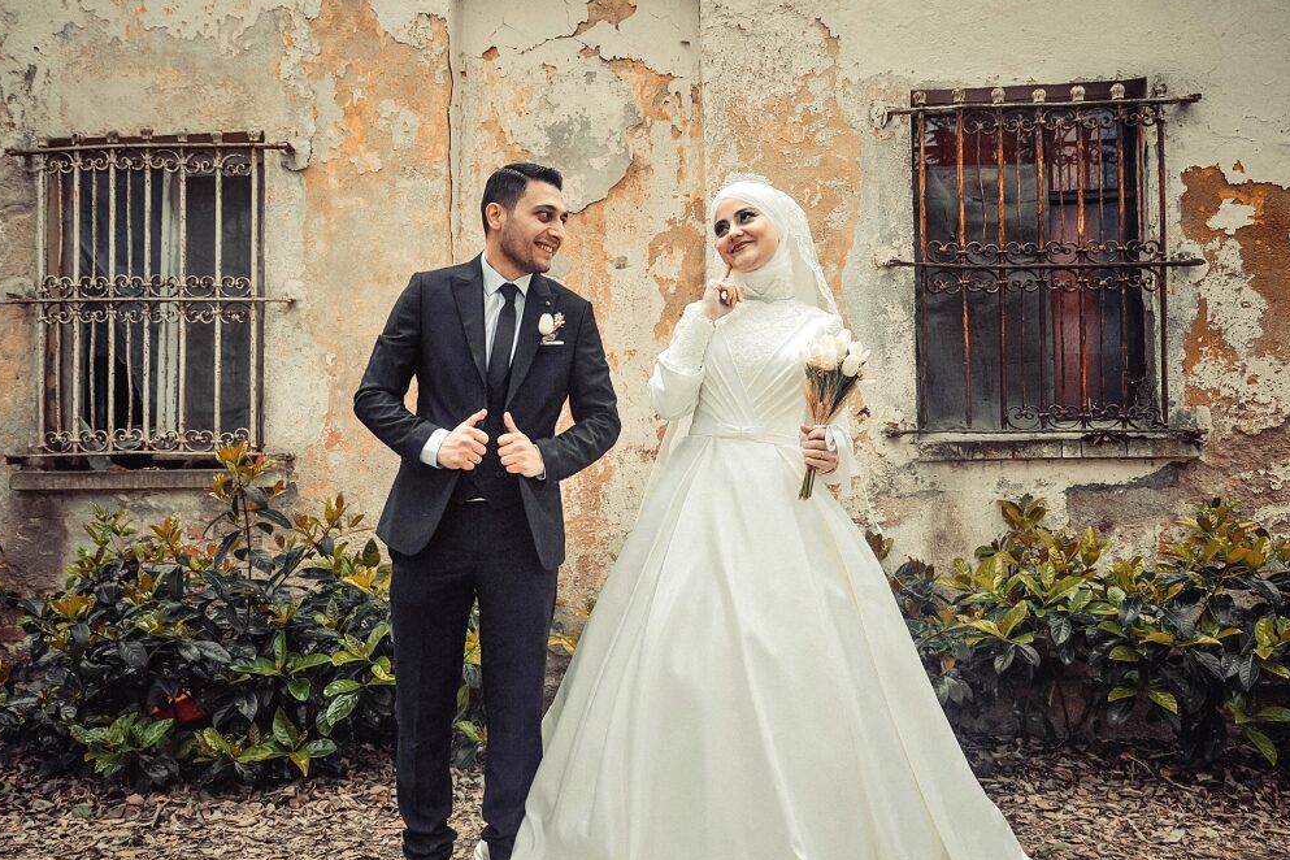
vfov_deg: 38.9
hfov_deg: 55.8
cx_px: 629
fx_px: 1218
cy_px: 433
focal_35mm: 34
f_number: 6.3
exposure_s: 1/160
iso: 500
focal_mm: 22
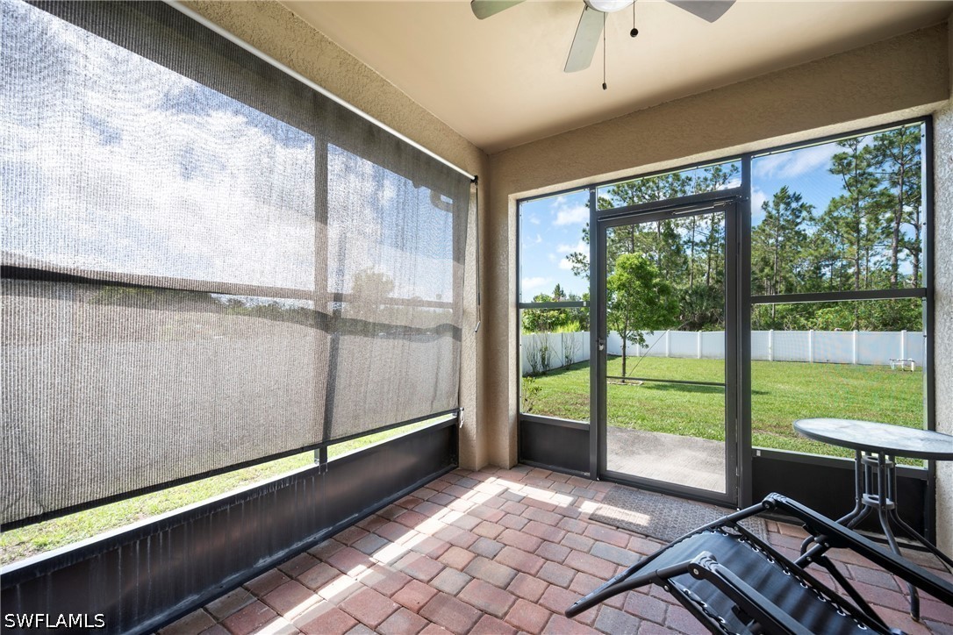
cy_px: 318
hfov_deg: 104.3
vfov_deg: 81.2
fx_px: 371
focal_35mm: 14
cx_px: 476
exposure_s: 1/40
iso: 100
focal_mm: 14
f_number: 4
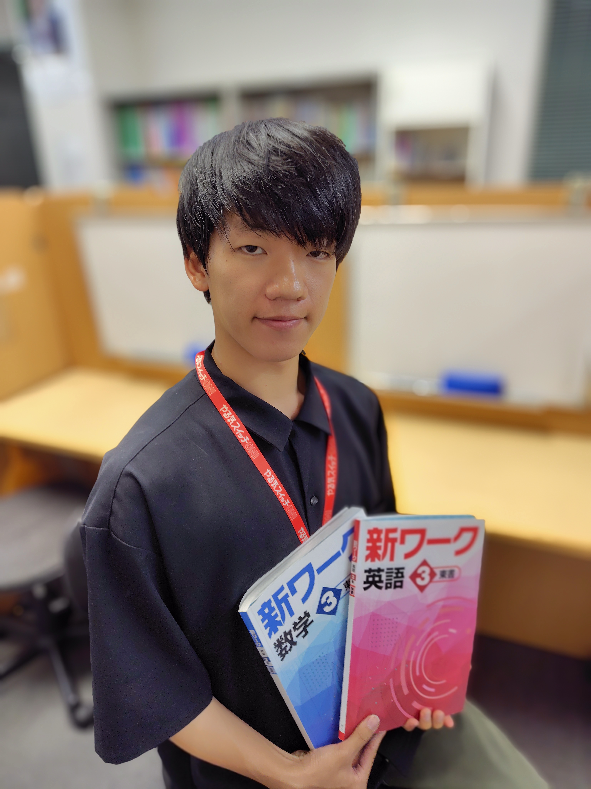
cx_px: 296
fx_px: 524
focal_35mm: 23
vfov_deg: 73.9
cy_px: 394
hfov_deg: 58.9
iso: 235
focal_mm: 5.6
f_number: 1.9
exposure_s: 1/60
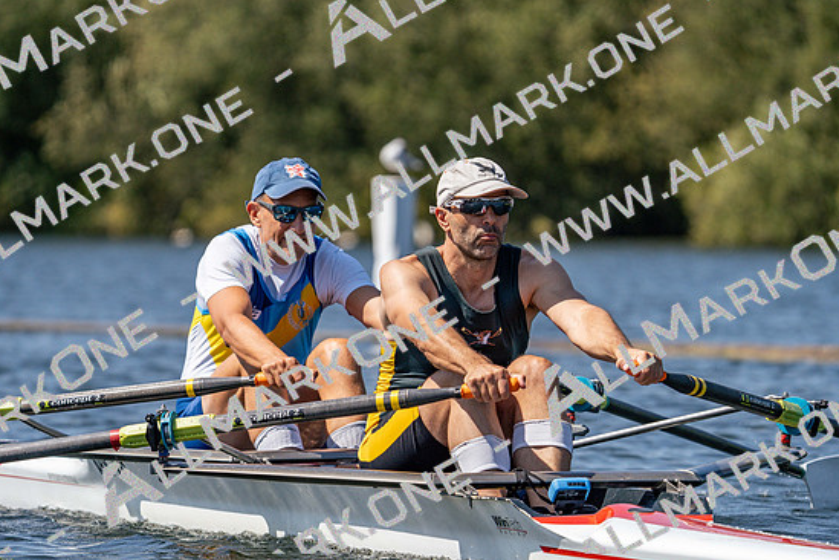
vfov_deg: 3.7
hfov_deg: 5.6
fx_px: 8622
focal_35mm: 370
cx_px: 413
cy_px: 291
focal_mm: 350
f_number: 6.3
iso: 250
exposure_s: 1/2000
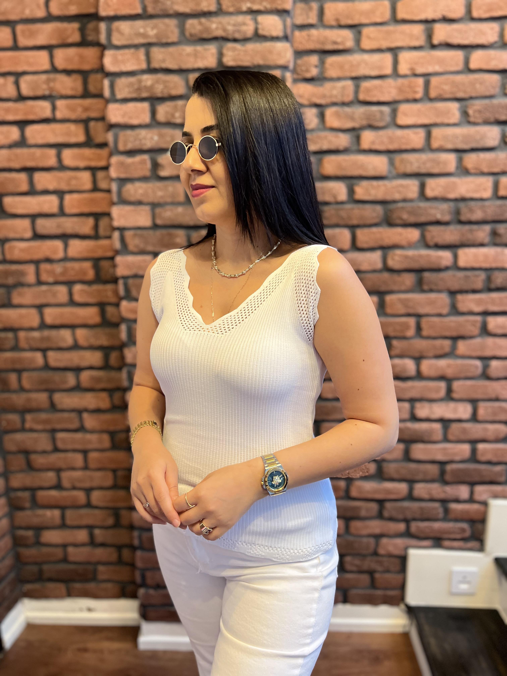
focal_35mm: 26
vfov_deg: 67.3
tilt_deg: -11.8
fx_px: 508
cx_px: 254
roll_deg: +0.9
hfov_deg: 53.1
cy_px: 338
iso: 250
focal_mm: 5.7
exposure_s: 1/50
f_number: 1.5
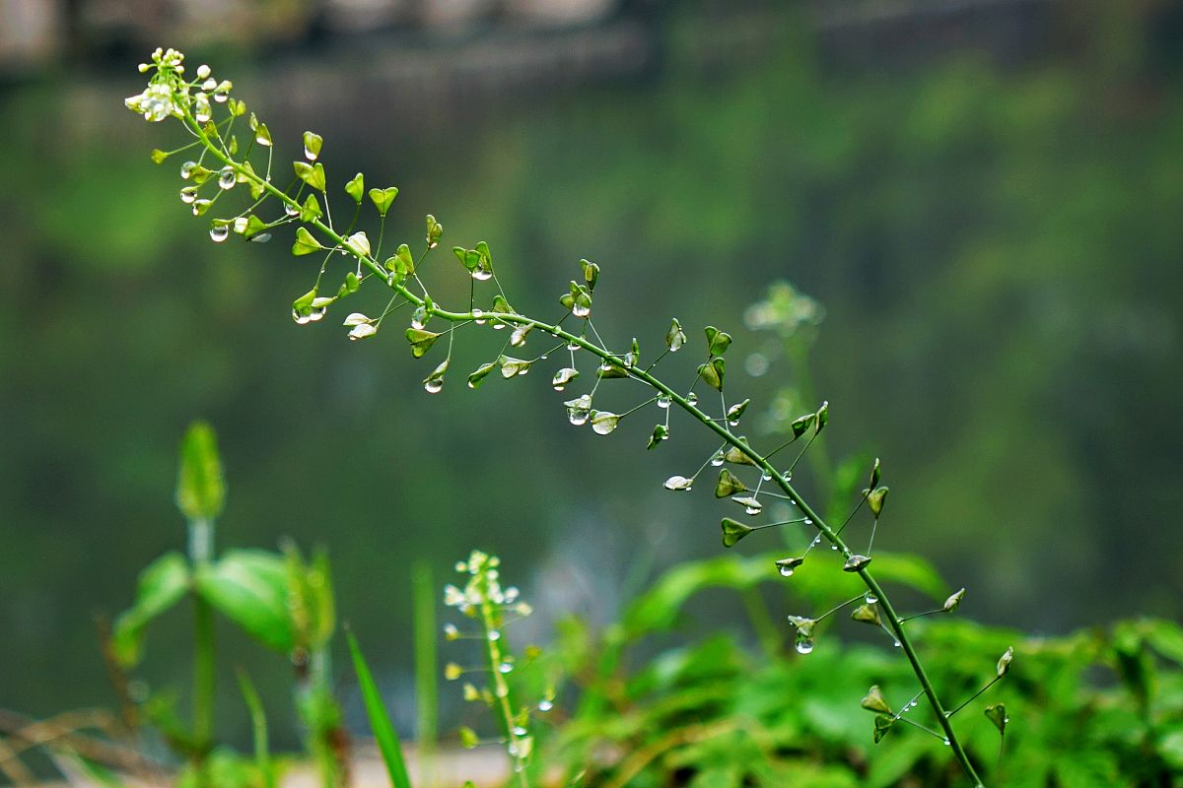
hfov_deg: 21.7
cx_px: 592
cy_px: 394
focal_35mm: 94
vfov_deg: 14.6
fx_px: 3089
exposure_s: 1/160
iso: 100
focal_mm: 34.62
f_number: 2.8
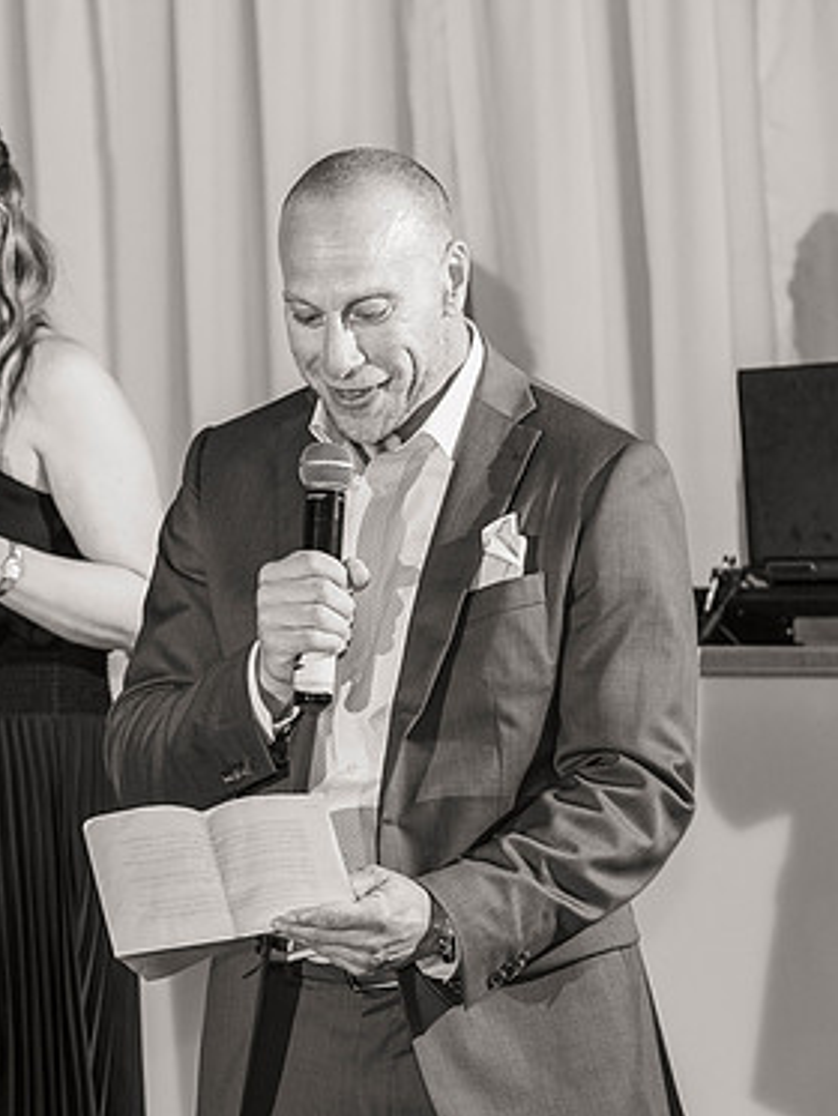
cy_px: 573
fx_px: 4581
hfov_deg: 10.4
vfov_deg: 13.9
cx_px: 129
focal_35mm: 142
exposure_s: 1/125
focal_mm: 95
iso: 1600
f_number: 4.5
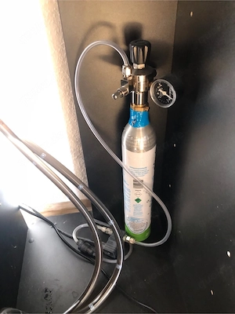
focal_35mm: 28
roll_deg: +3.7
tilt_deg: -40.1
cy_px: 157
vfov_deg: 63.4
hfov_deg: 49.7
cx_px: 118
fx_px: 253
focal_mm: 3.99
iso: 100
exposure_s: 1/5
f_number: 1.8
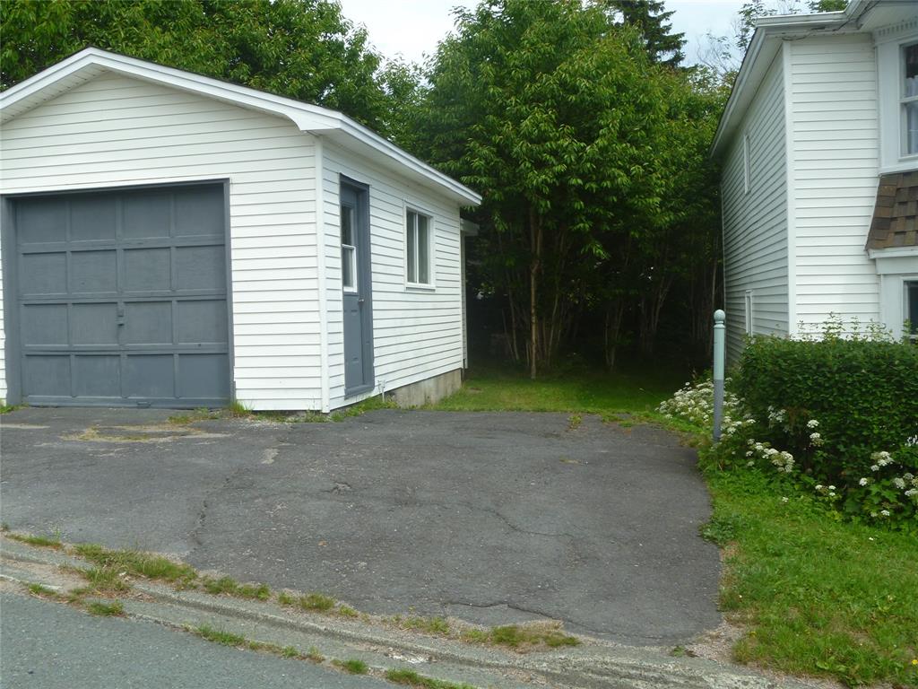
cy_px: 344
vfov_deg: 40.7
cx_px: 459
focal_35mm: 35
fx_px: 928
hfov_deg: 52.6
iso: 80
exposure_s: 1/200
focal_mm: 6.3
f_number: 5.6
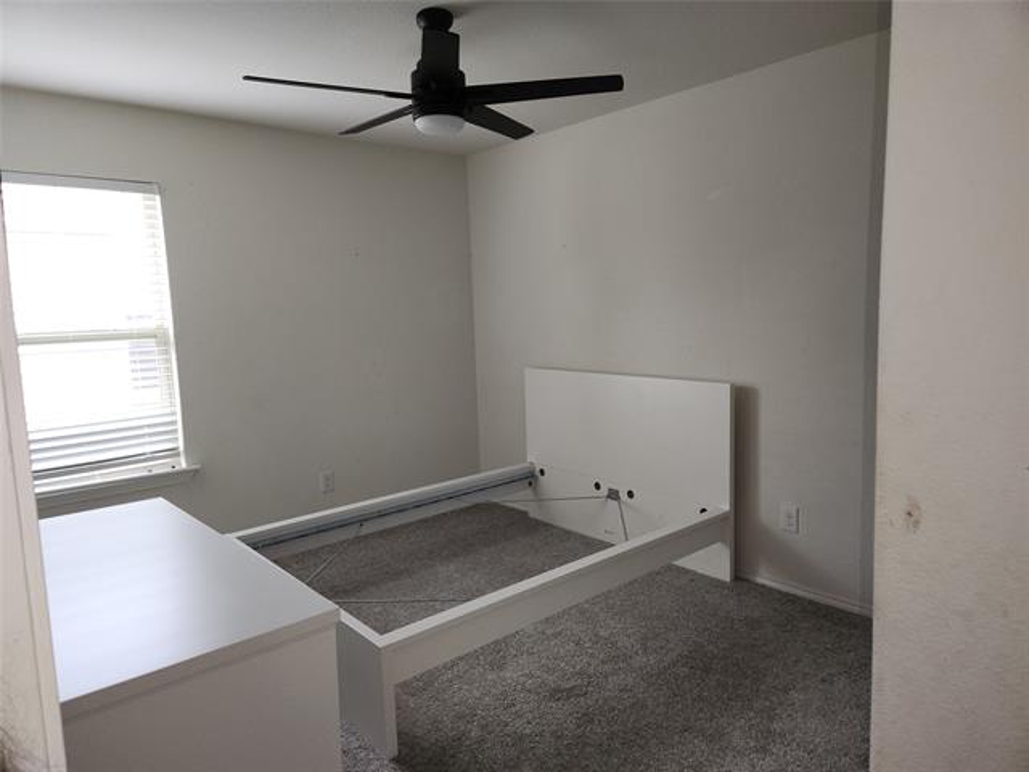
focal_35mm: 23
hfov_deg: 73.9
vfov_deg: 58.9
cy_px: 386
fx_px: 684
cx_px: 514
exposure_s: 1/60
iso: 50
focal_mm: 5.4
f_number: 1.8
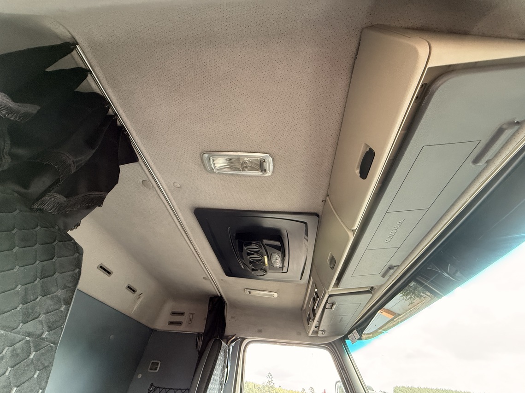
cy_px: 196
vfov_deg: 85.7
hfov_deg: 102.1
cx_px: 262
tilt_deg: +45.3
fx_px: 212
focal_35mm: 14
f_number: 2.2
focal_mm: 2.22
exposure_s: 1/99
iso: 320
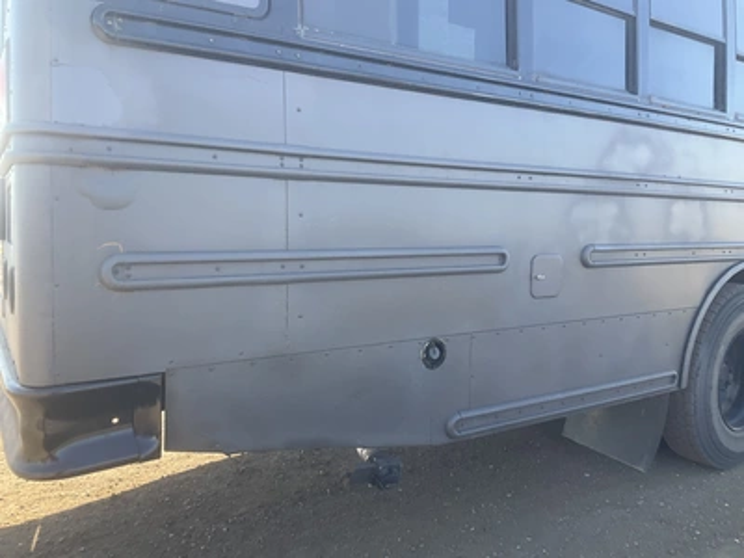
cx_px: 372
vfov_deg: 48.2
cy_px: 279
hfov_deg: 61.7
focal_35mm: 29
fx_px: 623
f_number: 1.8
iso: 25
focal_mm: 3
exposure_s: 1/212
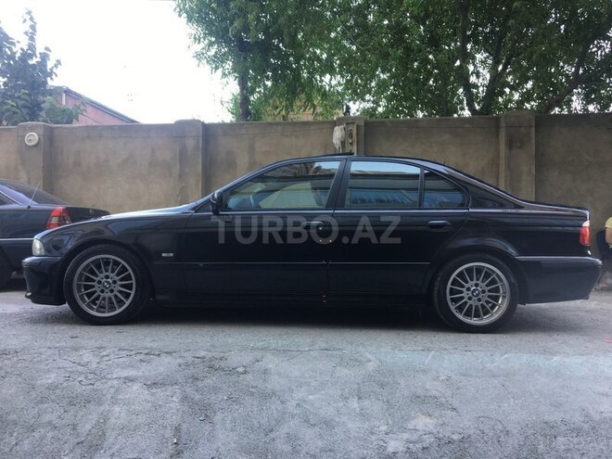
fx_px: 513
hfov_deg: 61.7
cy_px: 230
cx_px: 306
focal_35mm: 29
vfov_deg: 48.2
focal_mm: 4.15
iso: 32
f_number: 2.2
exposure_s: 1/100
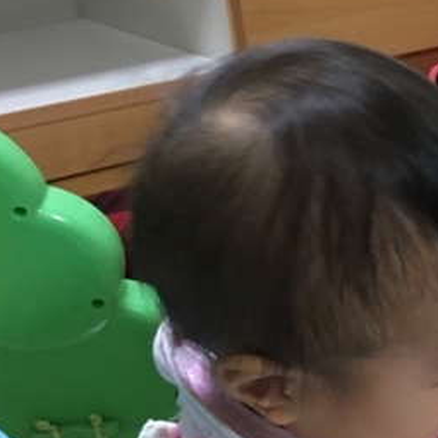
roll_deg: +0.8
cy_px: 347
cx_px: 806
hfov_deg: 14.7
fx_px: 1474
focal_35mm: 103
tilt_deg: -25.2
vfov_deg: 16.8
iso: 100
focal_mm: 4.15
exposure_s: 1/30
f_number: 2.2
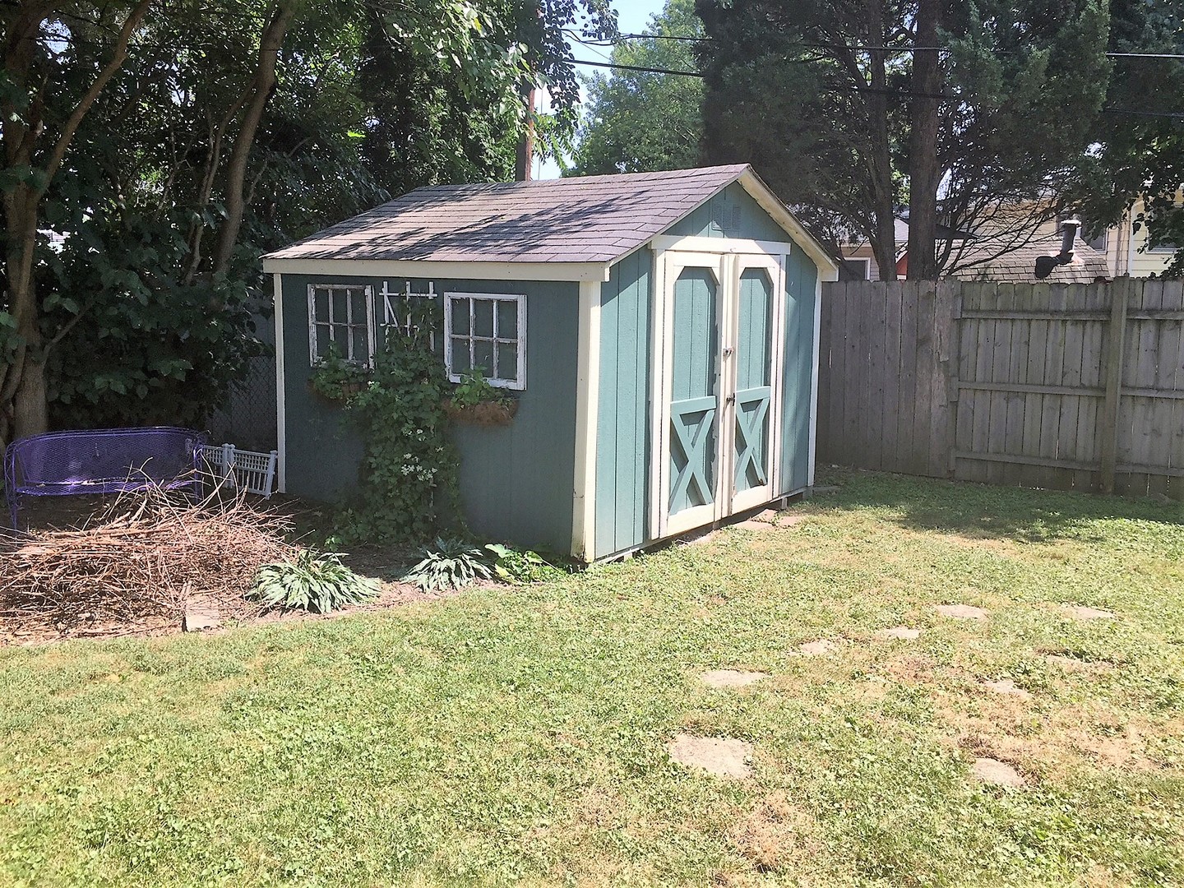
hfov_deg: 61.7
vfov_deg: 48.2
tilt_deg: -7.1
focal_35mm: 29
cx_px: 592
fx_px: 992
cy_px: 444
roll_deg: -1.0
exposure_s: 1/791
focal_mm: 4.15
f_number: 2.2
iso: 32
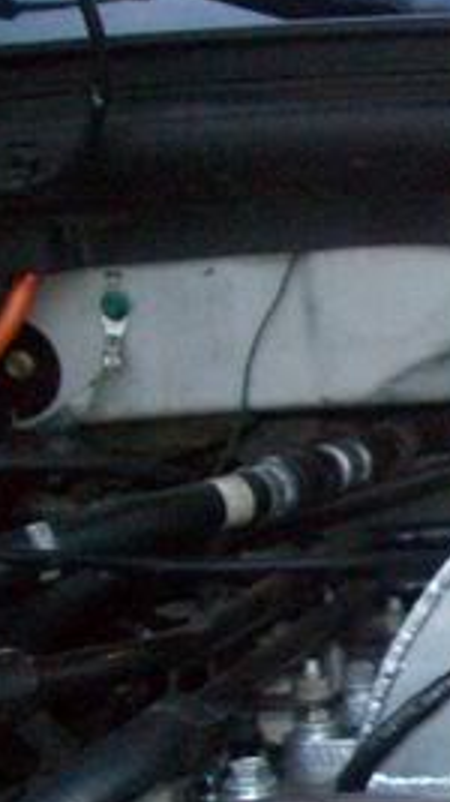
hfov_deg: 11.5
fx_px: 1996
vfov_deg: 22.3
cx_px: 924
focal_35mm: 94
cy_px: 676
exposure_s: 1/128
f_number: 2.7
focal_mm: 6
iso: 400
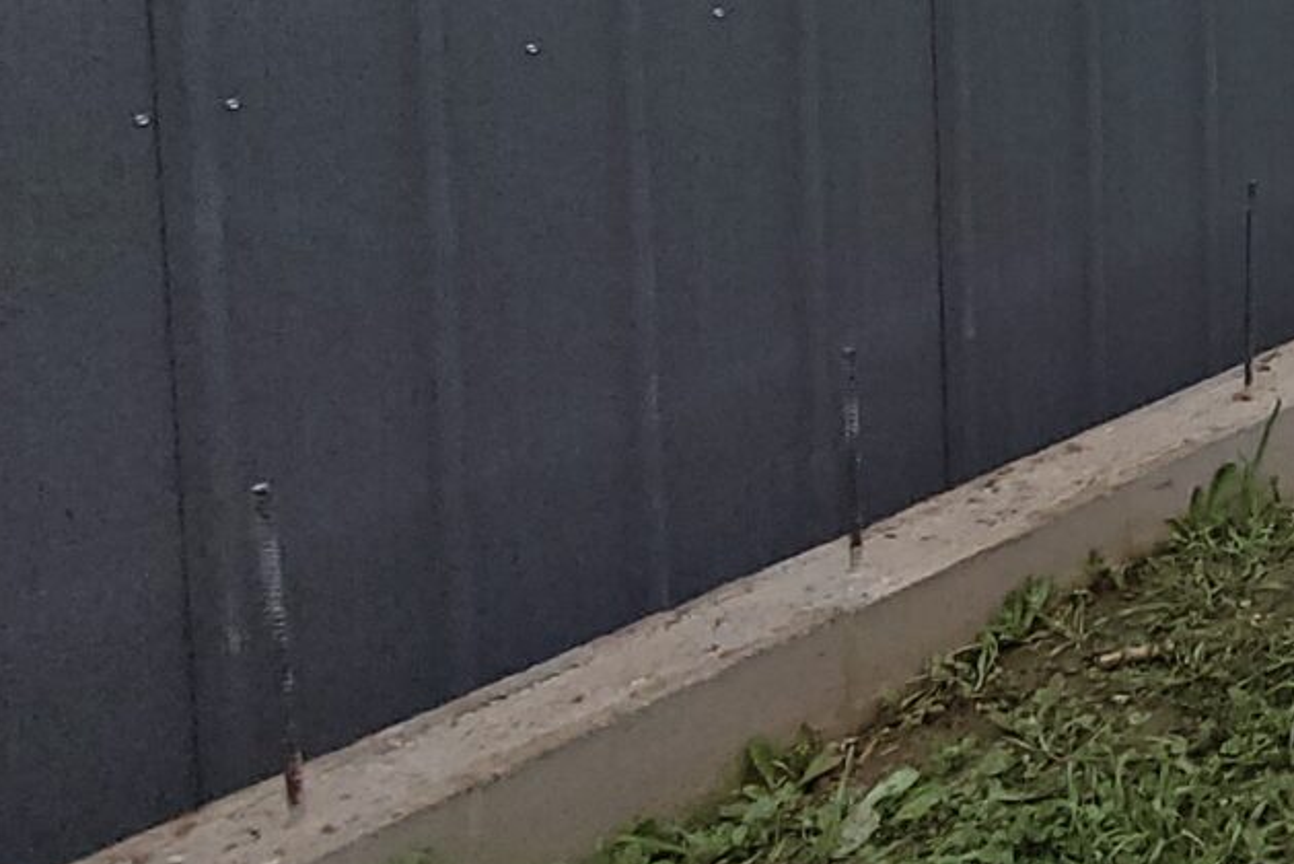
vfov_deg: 22.1
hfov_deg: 24.3
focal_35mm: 55
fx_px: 1978
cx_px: 2123
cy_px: -265
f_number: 2.2
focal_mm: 1.74
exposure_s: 1/458
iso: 40
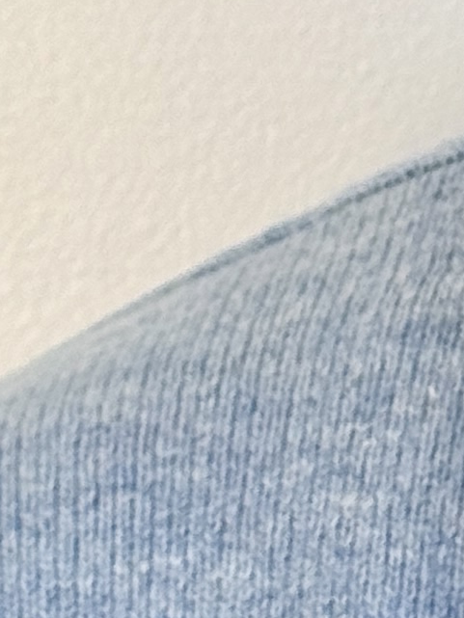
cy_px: -365
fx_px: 5396
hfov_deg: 4.8
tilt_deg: -3.8
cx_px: 1188
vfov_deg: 6.5
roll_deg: +0.5
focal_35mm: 302
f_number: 1.78
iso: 50
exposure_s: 1/141
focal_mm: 6.76
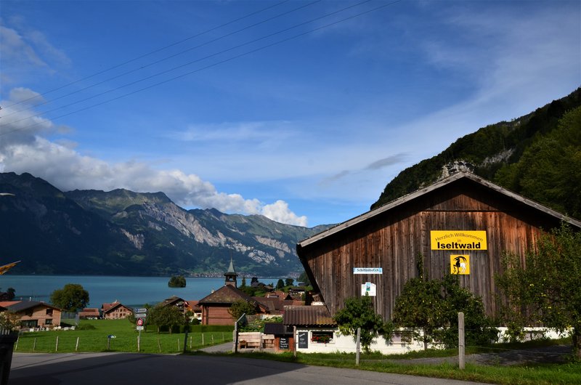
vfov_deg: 41.5
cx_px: 290
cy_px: 192
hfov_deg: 59.6
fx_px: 507
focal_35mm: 32
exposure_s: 1/320
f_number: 10
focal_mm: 21
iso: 320
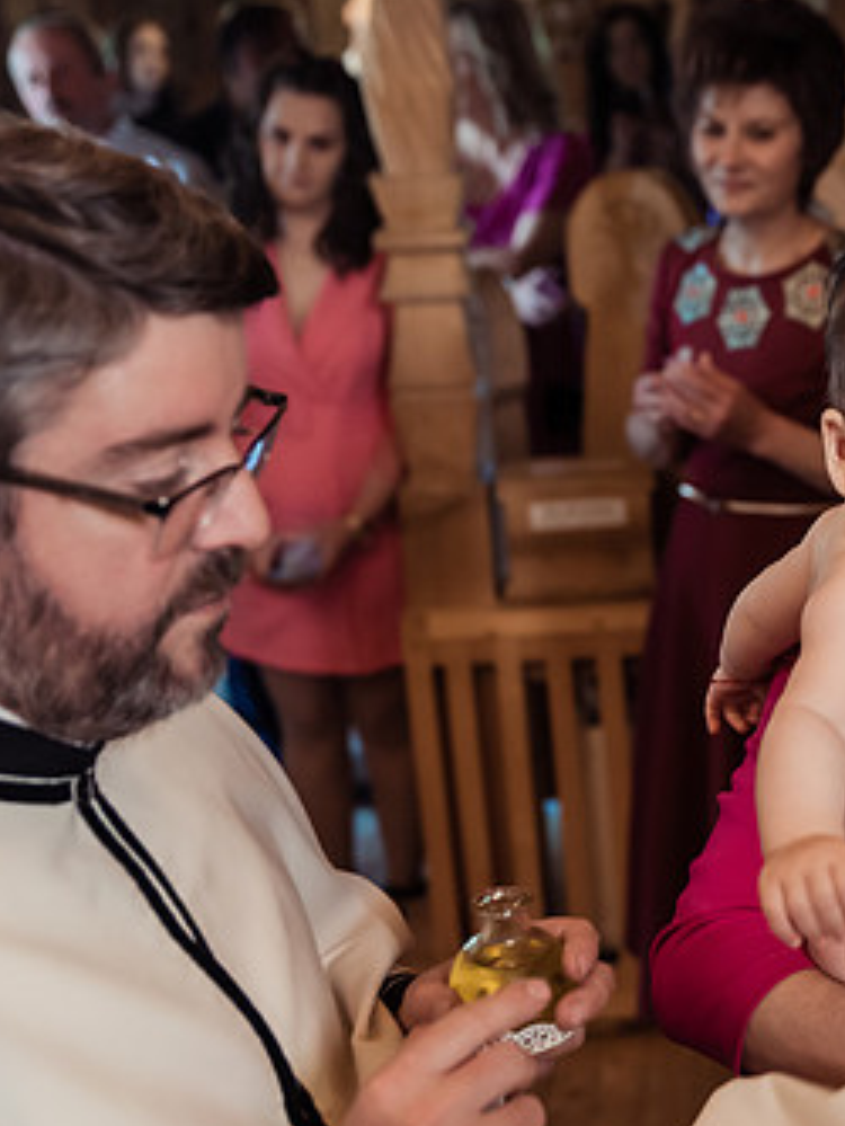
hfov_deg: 21.6
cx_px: 816
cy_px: 557
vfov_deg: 29.4
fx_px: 2147
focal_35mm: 66
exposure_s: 1/125
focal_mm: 36
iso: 1250
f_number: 2.8
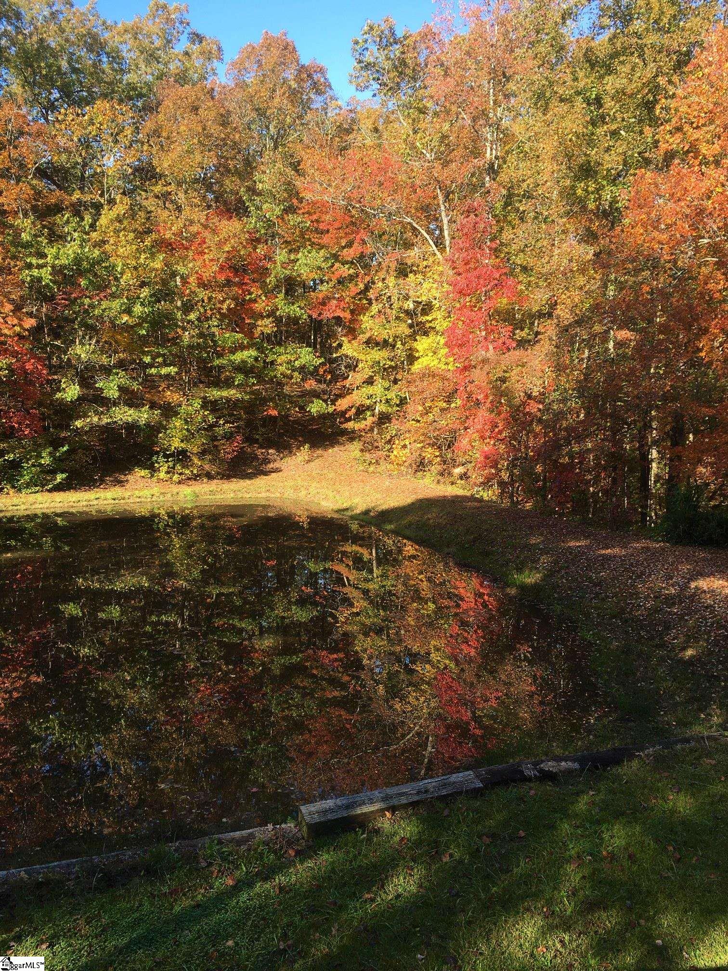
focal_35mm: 29
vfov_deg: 61.7
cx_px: 364
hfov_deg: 48.2
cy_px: 486
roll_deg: -1.7
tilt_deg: -5.8
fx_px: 813
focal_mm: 4.15
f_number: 2.2
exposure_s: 1/333
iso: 25
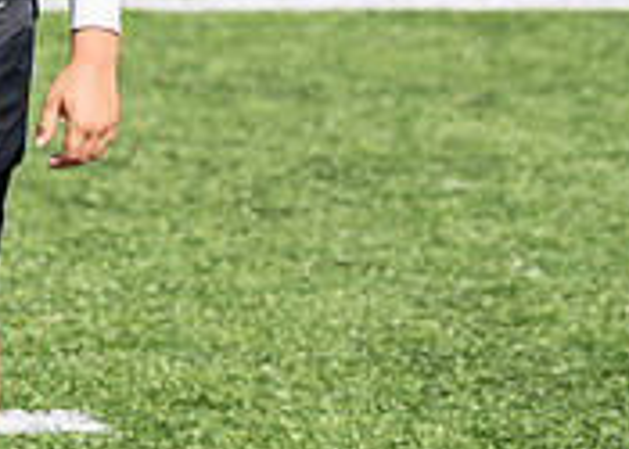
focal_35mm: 261
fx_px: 4663
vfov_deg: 5.5
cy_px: -272
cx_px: -111
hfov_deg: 7.7
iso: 125
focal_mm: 70
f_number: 2.8
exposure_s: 1/1600
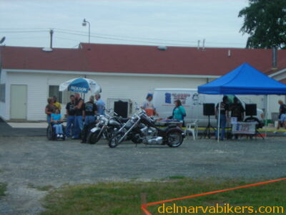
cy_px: 108
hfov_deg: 17.0
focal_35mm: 116
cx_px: 143
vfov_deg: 12.8
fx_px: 958
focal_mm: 19.2
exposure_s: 1/92.8
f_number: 5.3
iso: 50
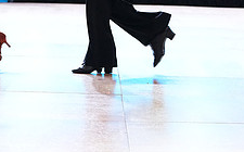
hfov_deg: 9.2
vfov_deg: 5.7
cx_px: 70
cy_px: -68
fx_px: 1521
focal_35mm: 229
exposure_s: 1/400
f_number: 4
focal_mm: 87
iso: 4000
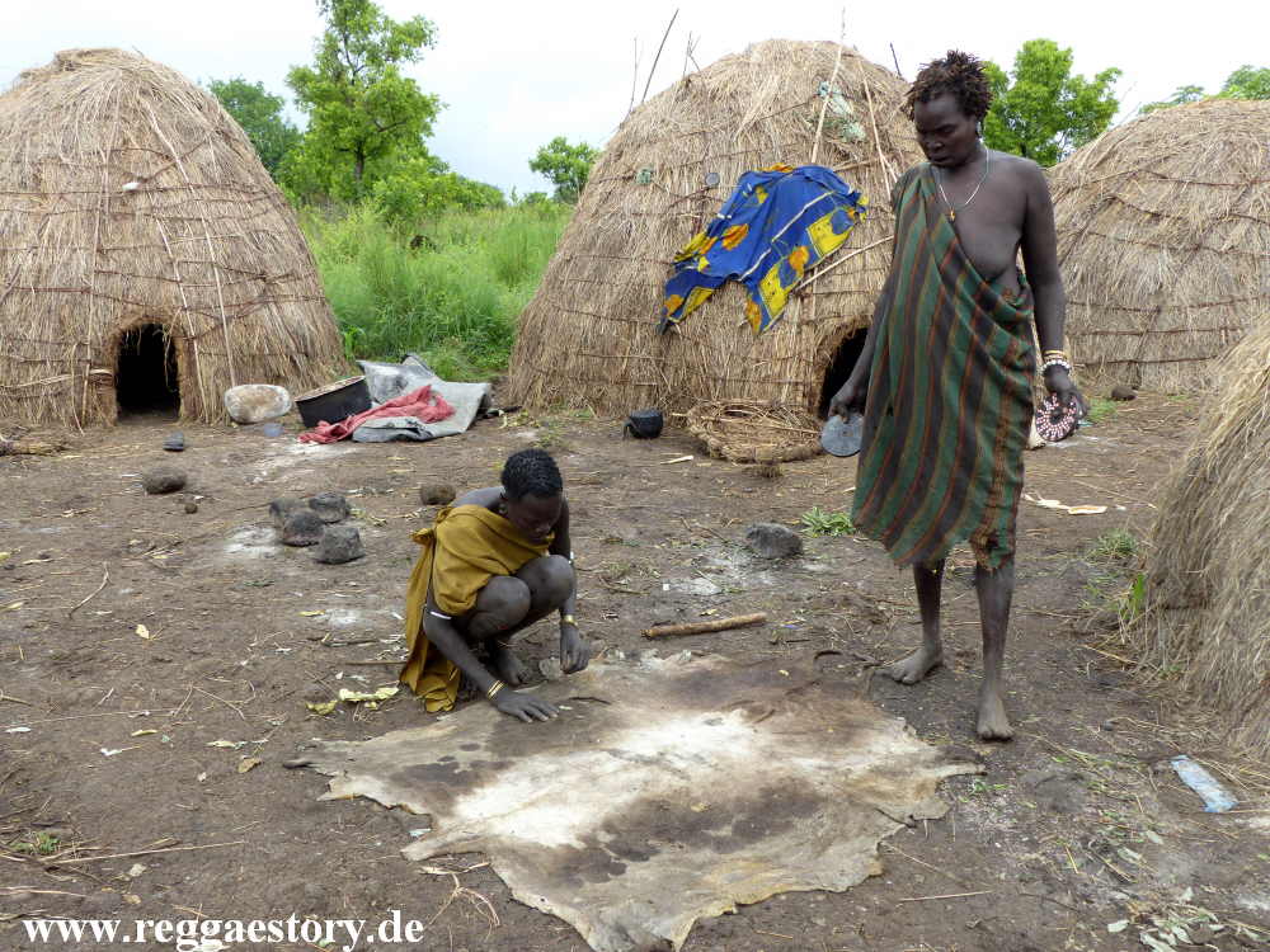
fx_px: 1174
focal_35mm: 32
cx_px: 635
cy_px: 476
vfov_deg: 44.2
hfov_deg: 56.8
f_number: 4
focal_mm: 5.8
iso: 100
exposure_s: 1/200
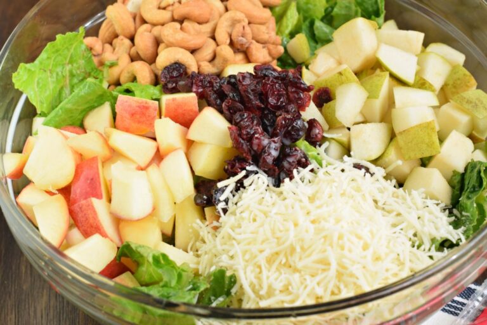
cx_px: 244
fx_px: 1015
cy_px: 162
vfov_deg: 18.2
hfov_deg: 27.0
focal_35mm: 75
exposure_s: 1/100
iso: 200
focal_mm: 50
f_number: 7.1
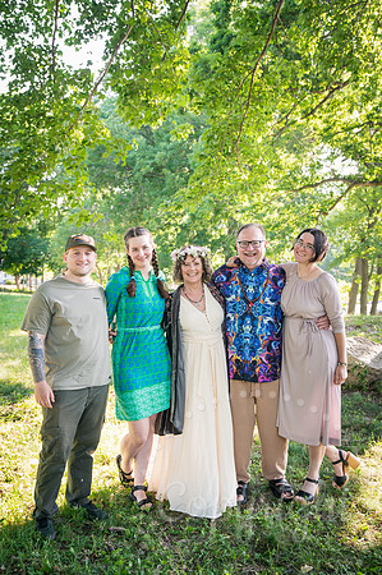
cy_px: 288
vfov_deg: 50.7
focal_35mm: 38
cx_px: 191
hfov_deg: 35.0
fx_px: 606
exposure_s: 1/320
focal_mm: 38
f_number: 4
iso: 1000
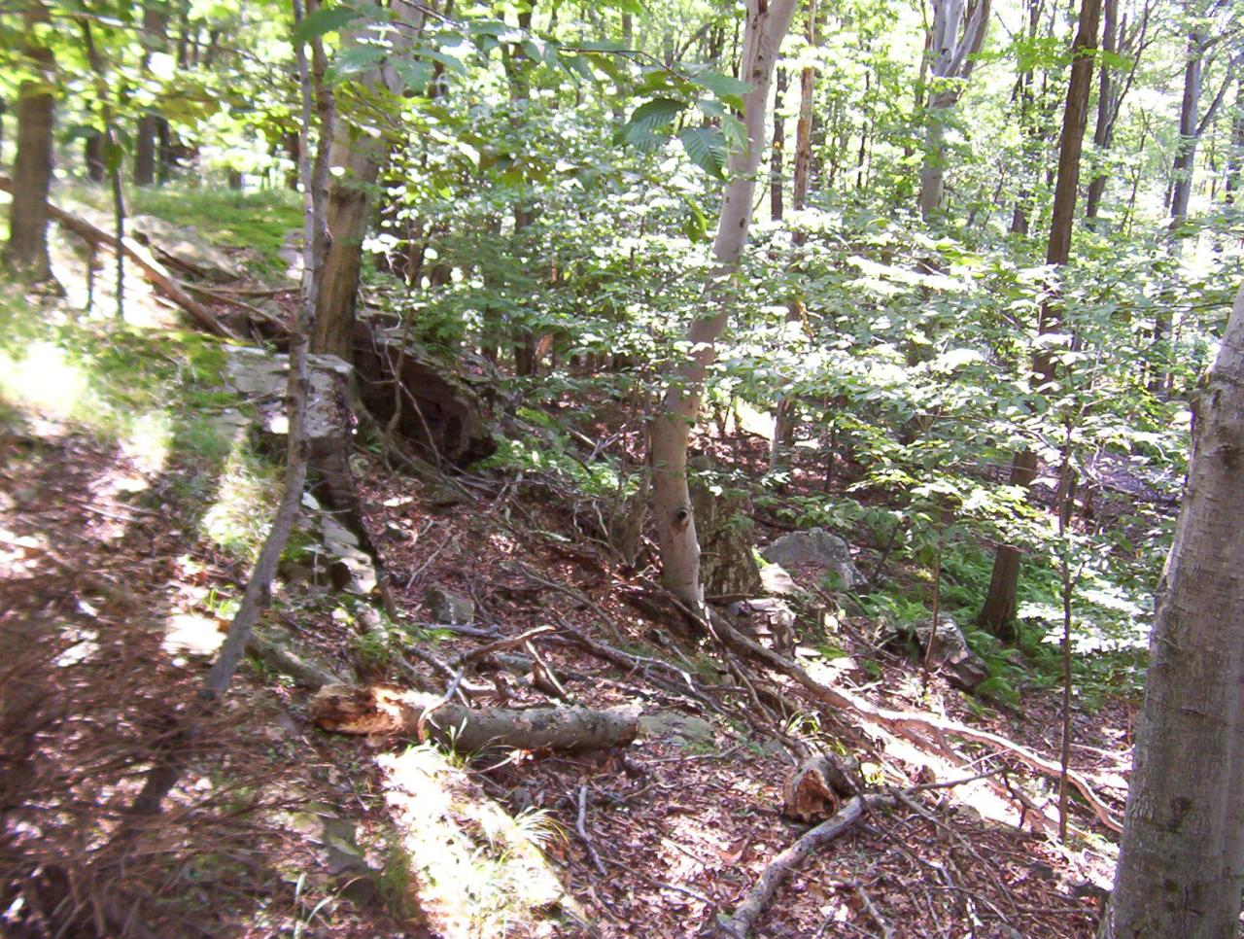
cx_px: 622
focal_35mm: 36
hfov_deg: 51.3
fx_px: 1297
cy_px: 470
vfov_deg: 39.8
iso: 140
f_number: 2.76
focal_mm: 5.54
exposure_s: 1/40.6
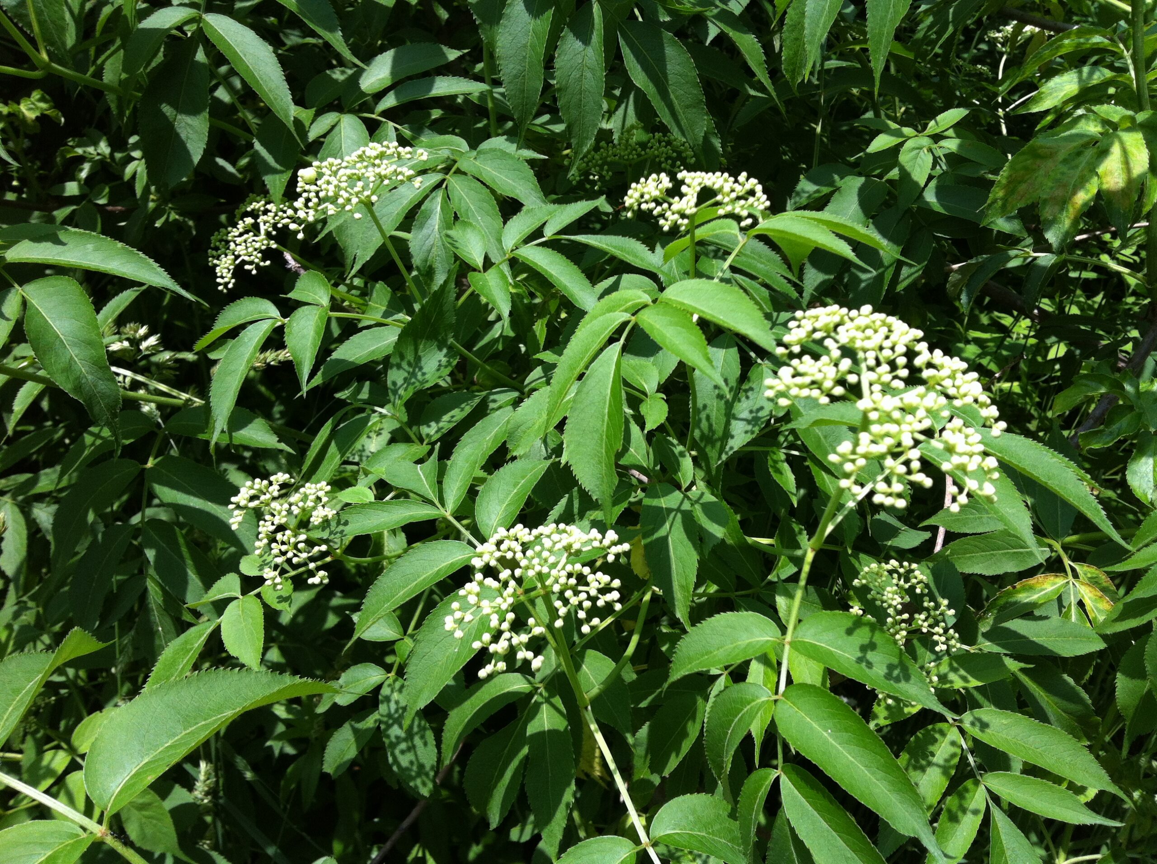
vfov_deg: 40.6
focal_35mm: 35
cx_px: 578
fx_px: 1168
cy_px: 432
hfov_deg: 52.7
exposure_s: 1/664
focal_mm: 3.85
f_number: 2.8
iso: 80
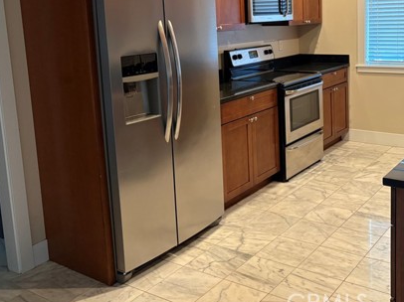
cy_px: 78
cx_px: 277
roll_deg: +2.9
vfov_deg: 34.4
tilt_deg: -8.1
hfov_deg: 45.0
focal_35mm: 41
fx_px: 478
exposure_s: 1/60
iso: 200
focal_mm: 5.96
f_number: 1.6
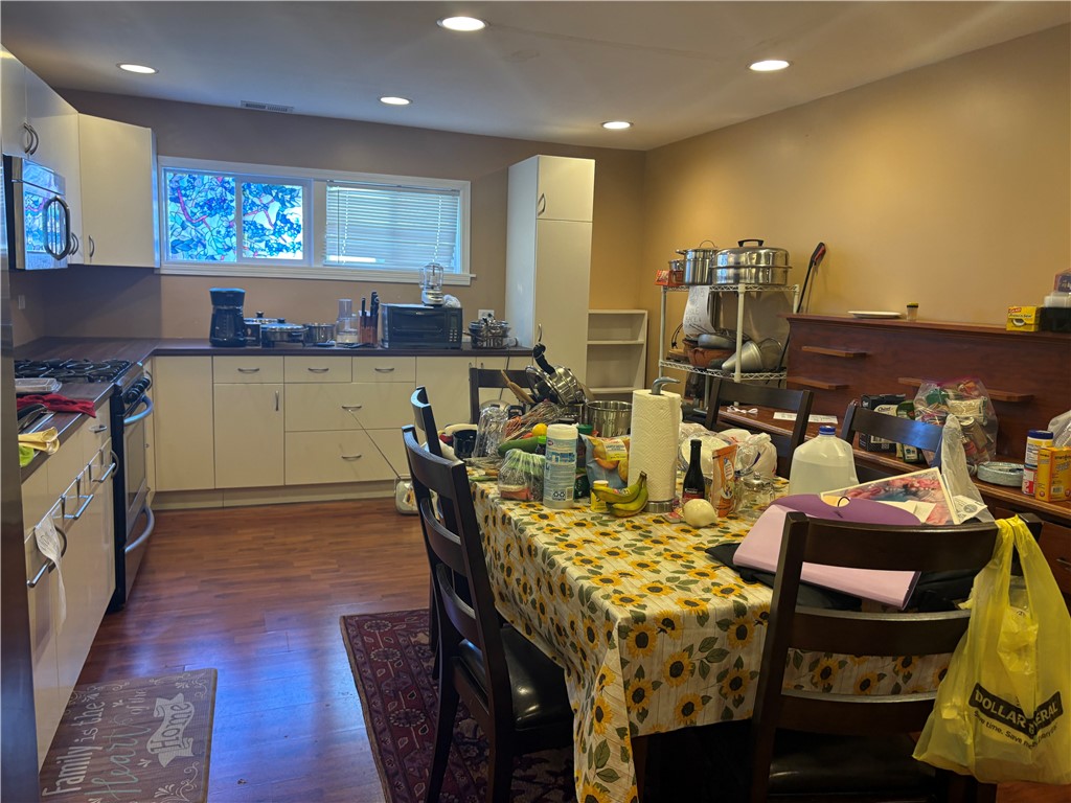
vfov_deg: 53.1
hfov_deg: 67.3
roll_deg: -1.3
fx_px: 804
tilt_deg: -8.5
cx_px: 536
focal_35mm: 26
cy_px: 402
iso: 125
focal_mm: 5.96
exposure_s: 1/60
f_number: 1.6
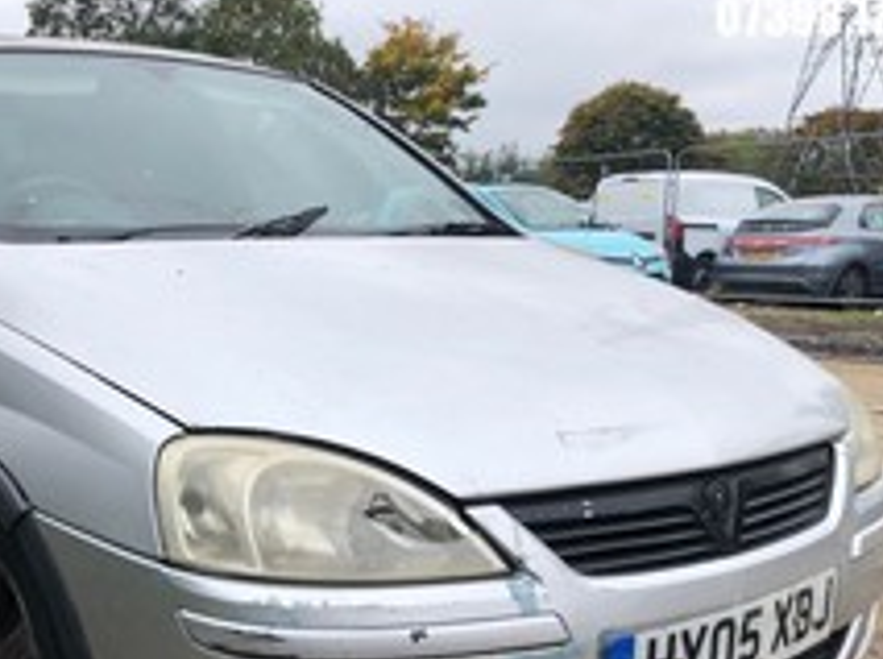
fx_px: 1171
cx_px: 286
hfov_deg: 40.7
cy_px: 481
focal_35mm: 46
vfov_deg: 31.0
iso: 20
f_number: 1.8
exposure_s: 1/600
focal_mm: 4
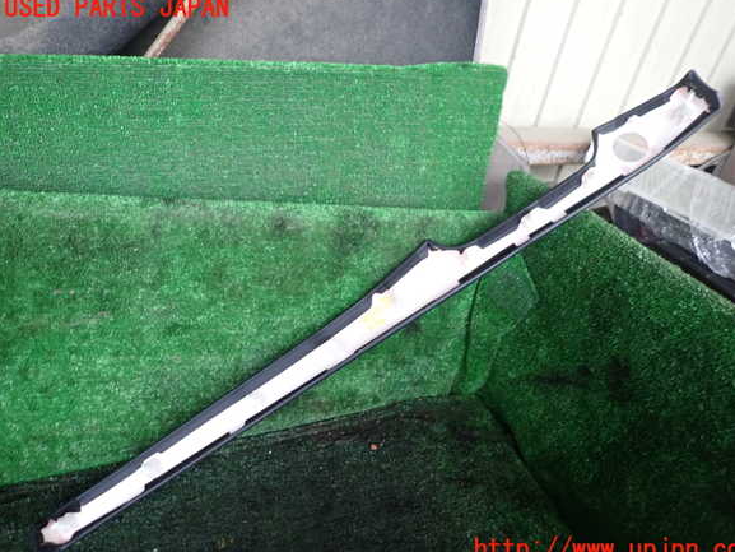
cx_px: 380
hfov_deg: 67.3
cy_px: 279
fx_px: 552
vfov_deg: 53.1
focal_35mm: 26
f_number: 2
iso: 250
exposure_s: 1/30
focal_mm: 4.5
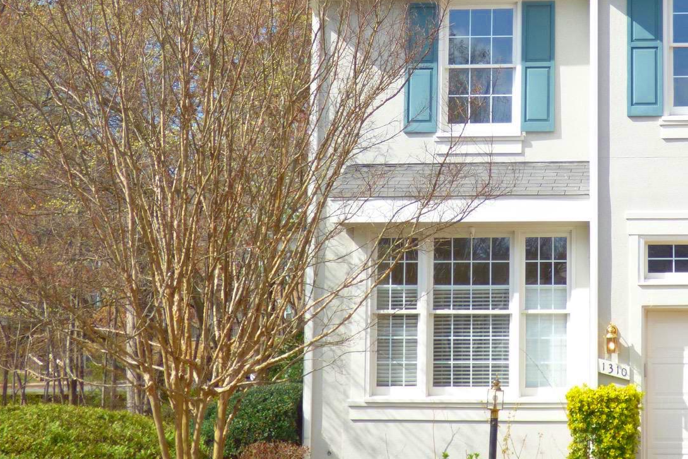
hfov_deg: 23.4
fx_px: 1644
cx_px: 526
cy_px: 146
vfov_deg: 15.9
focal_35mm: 86
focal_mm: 7.79
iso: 100
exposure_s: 1/500
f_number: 3.7
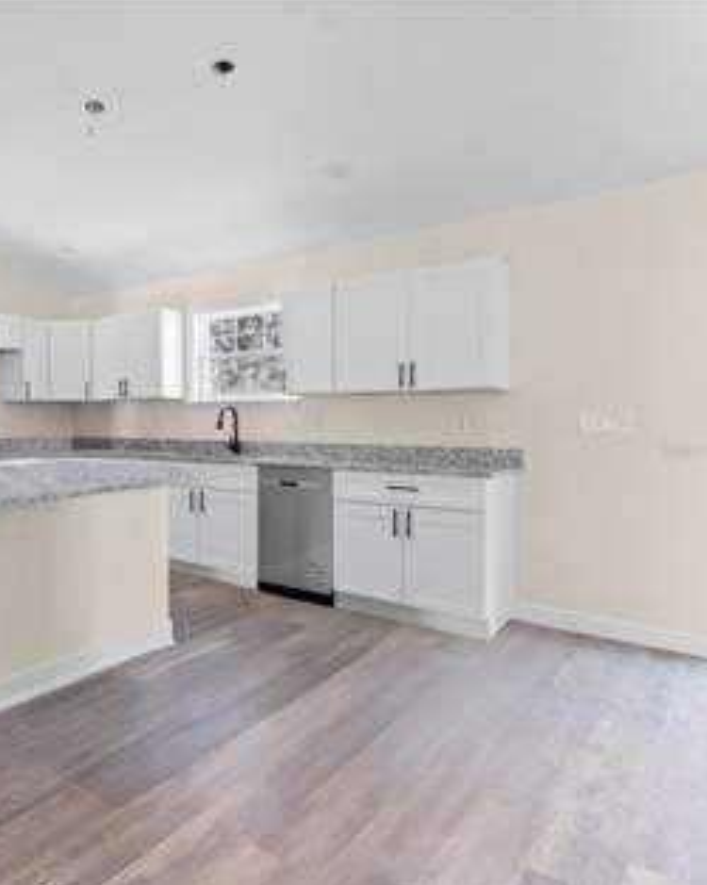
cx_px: 57
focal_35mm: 23
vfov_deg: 72.6
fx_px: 602
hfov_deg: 52.6
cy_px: 448
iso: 250
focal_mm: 16
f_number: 5.6
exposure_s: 1/13
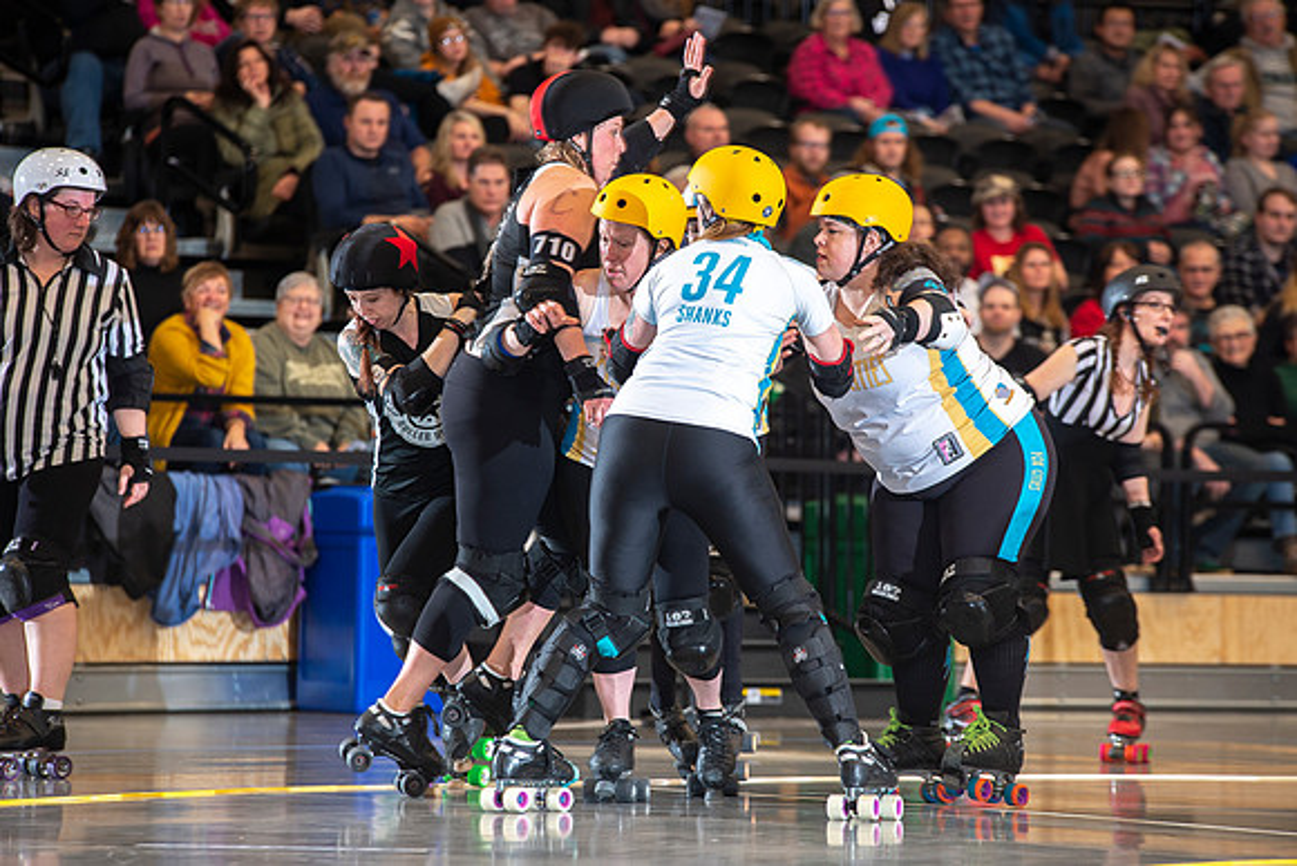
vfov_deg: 6.9
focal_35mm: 200
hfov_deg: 10.3
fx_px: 7207
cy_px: 433
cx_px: 648
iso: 500
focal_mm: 200
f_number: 4.5
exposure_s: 1/160
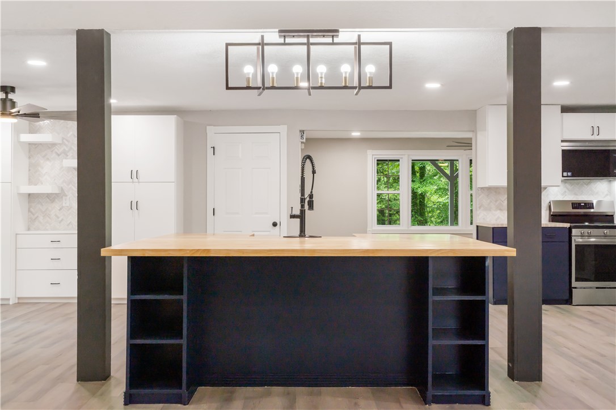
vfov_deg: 37.9
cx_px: 308
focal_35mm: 35
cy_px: 205
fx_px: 599
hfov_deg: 54.4
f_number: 9
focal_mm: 35
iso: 320
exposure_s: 1/50
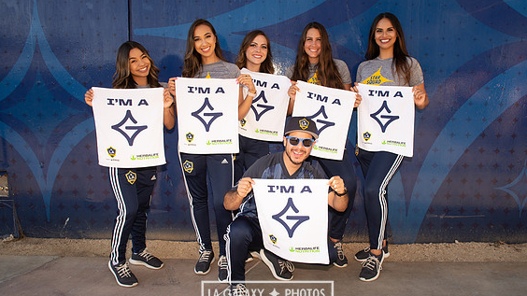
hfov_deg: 66.1
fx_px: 405
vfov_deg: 40.2
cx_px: 273
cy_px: 142
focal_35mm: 29
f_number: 5.6
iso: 200
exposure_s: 1/320
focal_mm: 24
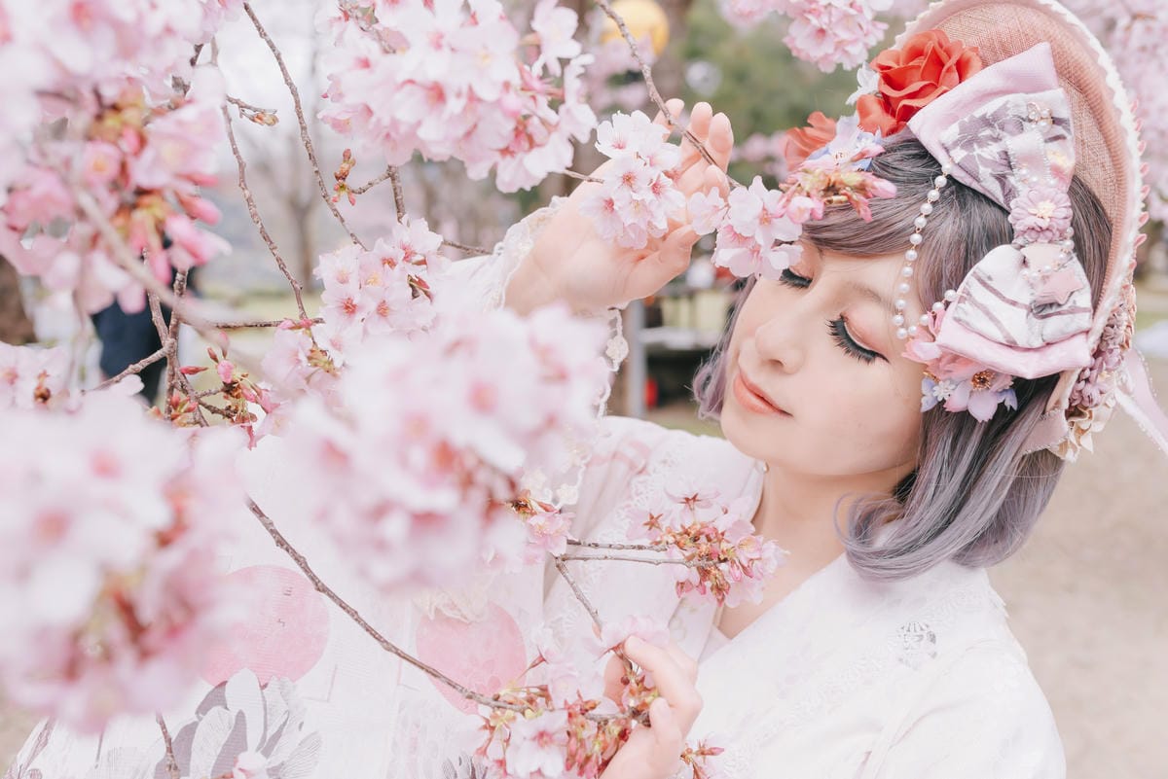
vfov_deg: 37.9
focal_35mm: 35
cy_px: 390
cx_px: 584
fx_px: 1136
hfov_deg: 54.4
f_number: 4
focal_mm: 35
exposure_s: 1/1000
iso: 100
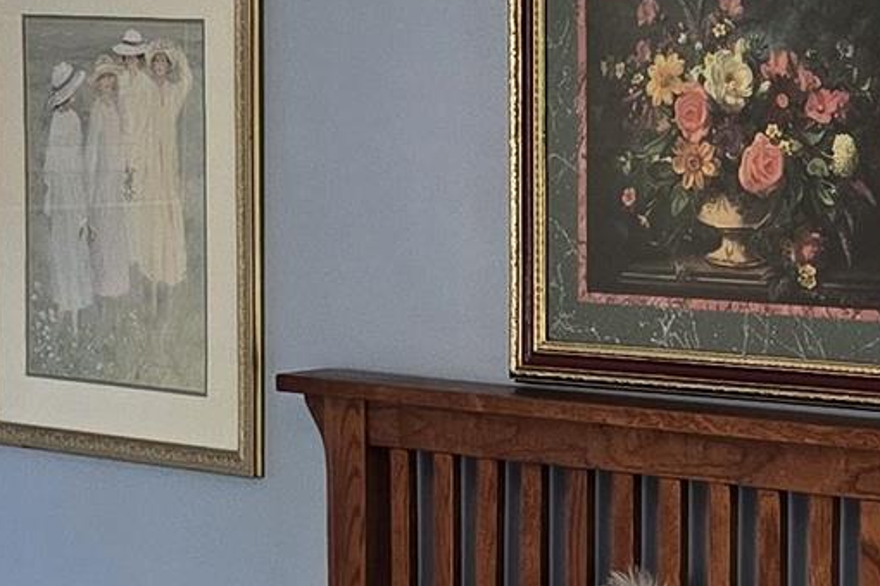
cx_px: 711
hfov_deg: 14.2
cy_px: 393
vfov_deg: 9.5
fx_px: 3520
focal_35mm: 144
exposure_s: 1/120
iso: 250
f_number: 1.7
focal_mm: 6.3
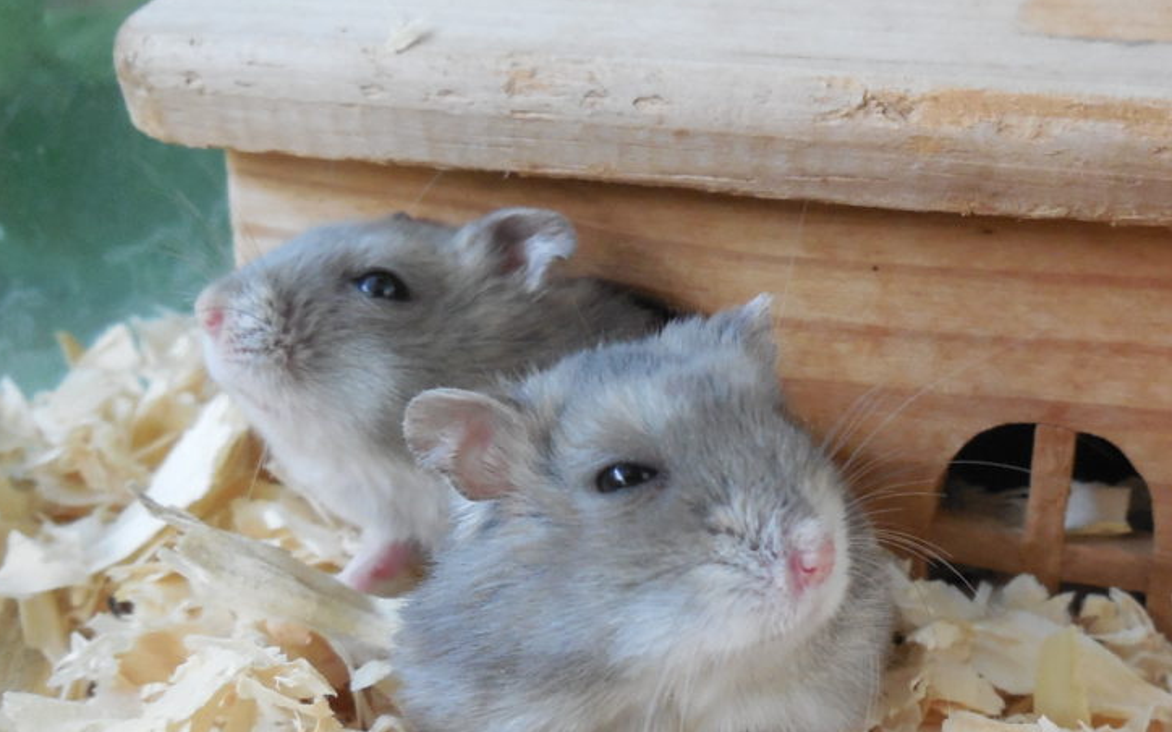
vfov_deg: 25.2
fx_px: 1628
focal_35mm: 51
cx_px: 811
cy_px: 460
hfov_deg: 39.0
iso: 400
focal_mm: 6.1
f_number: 3.4
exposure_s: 1/80
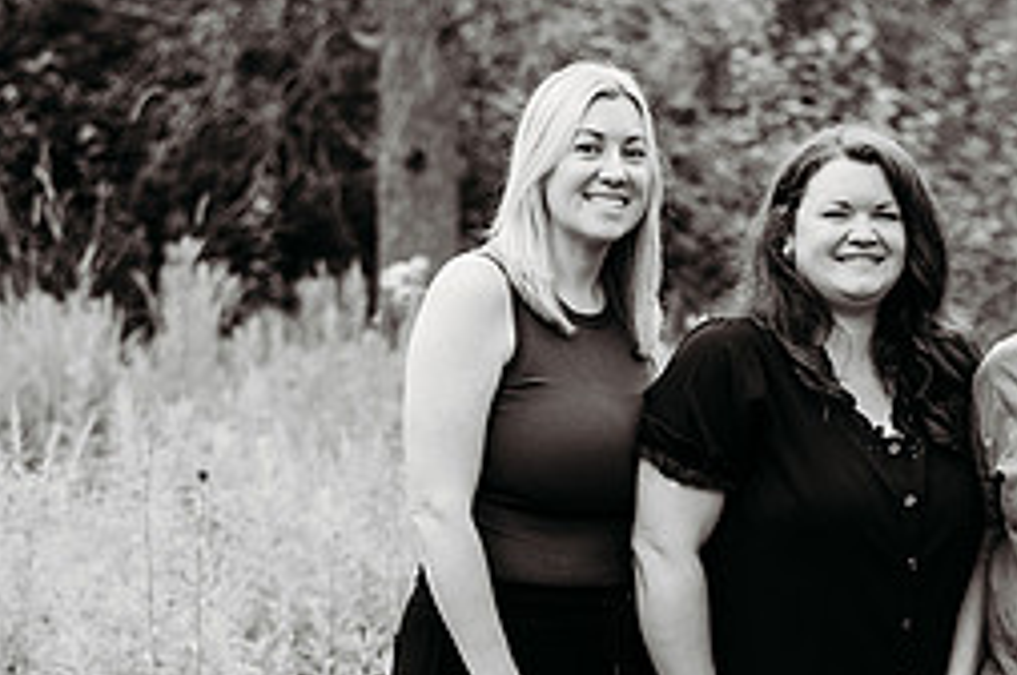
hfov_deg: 14.7
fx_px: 3893
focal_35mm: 138
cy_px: 680
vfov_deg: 9.8
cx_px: 923
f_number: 2.8
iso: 400
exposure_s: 1/250
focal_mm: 58
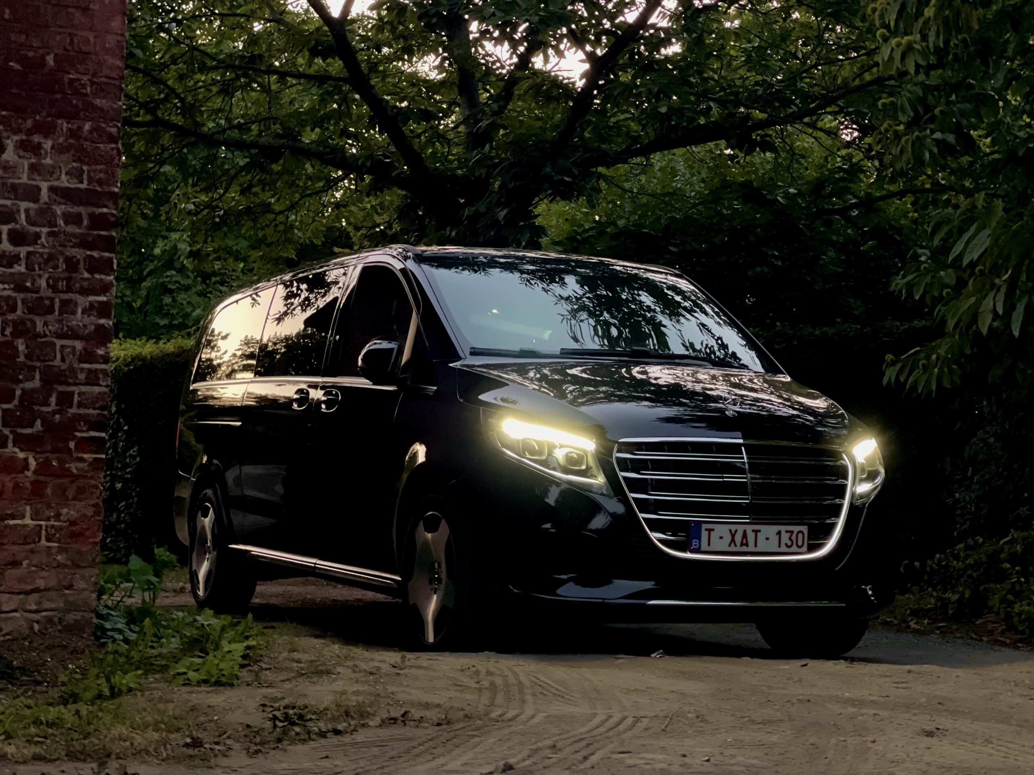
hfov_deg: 30.3
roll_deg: -1.4
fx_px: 1912
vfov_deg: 22.9
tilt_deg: +4.6
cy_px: 388
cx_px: 517
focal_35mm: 64
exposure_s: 1/16
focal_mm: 7.5
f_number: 2.2
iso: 400
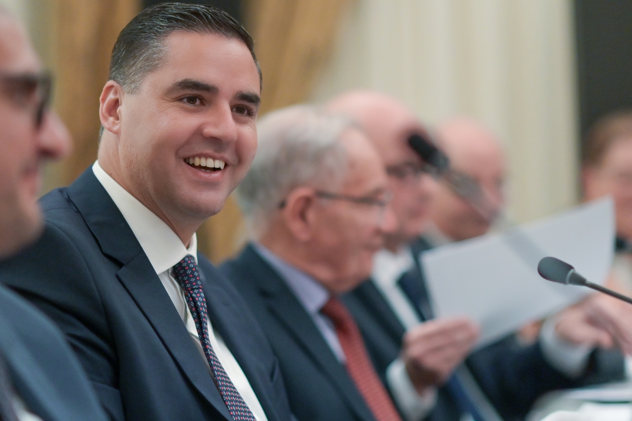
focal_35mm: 127
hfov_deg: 16.1
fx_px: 2229
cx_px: 316
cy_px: 210
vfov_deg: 10.8
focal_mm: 85
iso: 2500
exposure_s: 1/320
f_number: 1.4
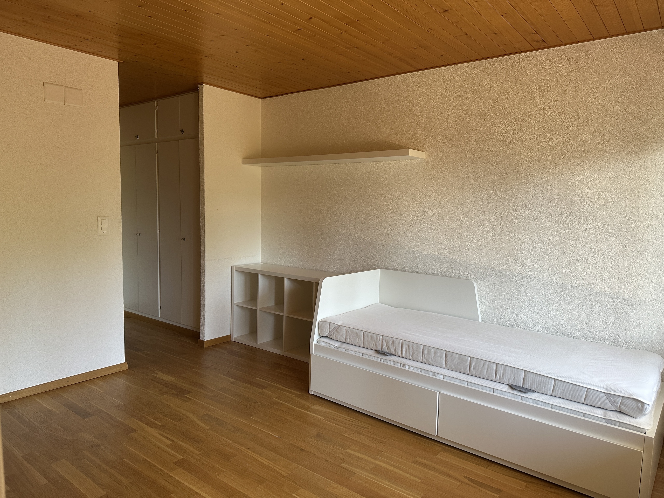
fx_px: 460
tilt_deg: -6.0
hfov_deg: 71.6
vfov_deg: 56.8
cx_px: 332
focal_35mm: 24
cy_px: 249
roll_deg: -0.7
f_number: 1.78
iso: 125
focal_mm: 6.86
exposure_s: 1/121
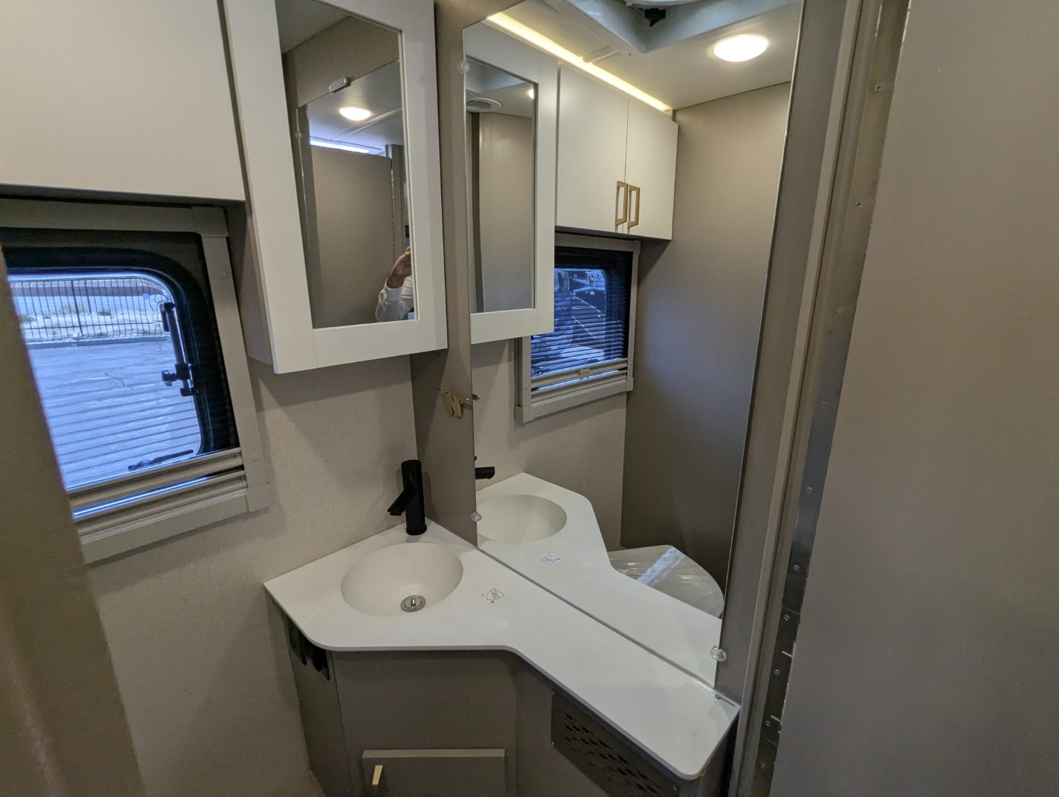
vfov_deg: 78.2
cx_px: 530
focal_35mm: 16
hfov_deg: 94.4
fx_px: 490
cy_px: 398
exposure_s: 1/245
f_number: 2.2
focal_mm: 2.35
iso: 217
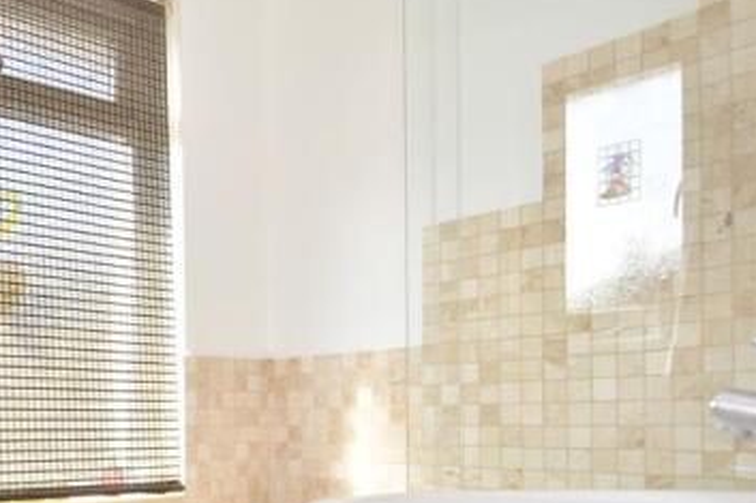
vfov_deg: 33.0
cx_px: 62
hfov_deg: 44.6
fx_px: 819
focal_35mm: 39
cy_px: 418
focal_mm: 14
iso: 400
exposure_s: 1/160
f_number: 6.3
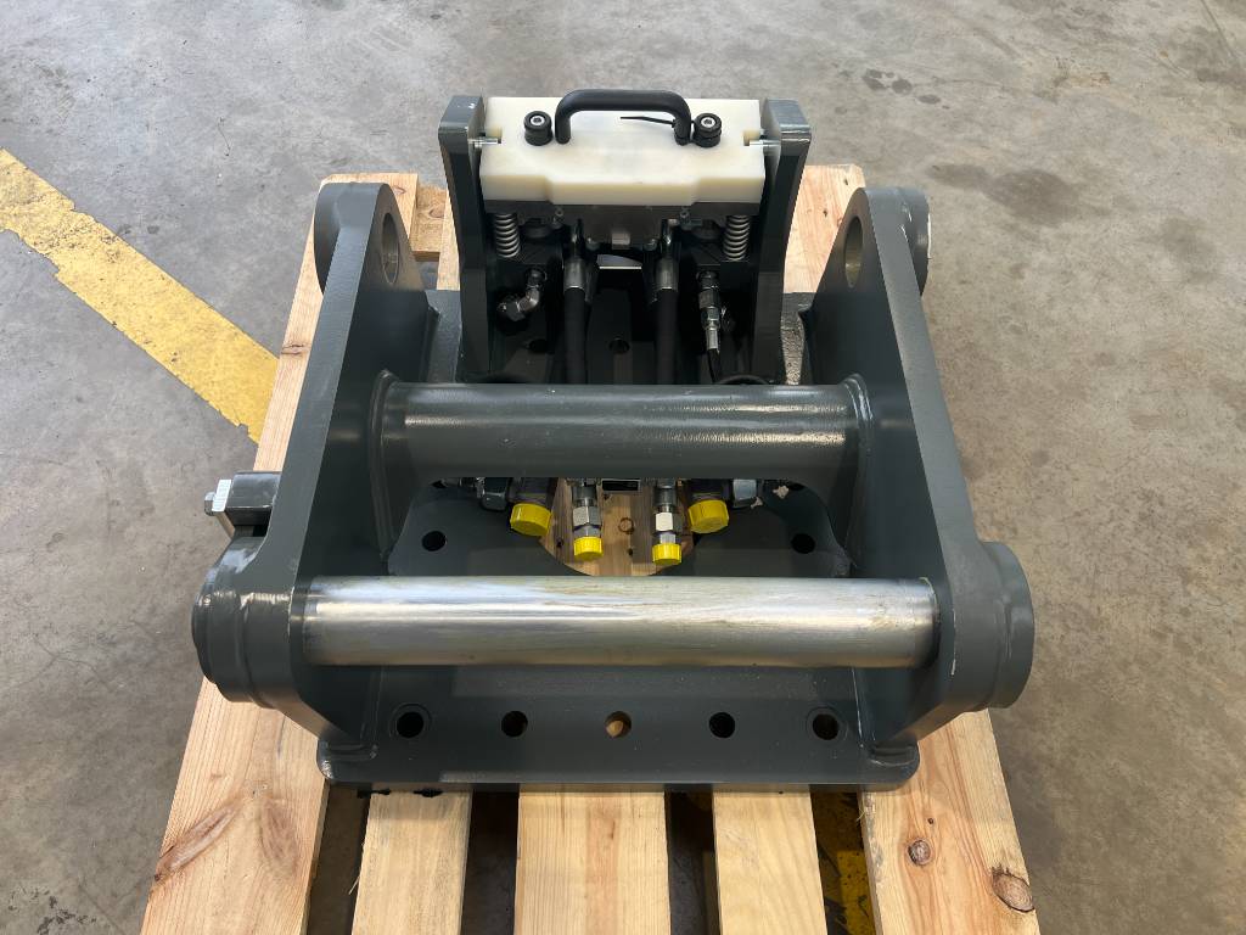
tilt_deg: -56.4
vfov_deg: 53.1
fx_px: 936
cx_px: 623
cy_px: 468
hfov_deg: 67.3
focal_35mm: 26
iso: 32
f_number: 1.5
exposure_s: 1/126
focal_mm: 5.7
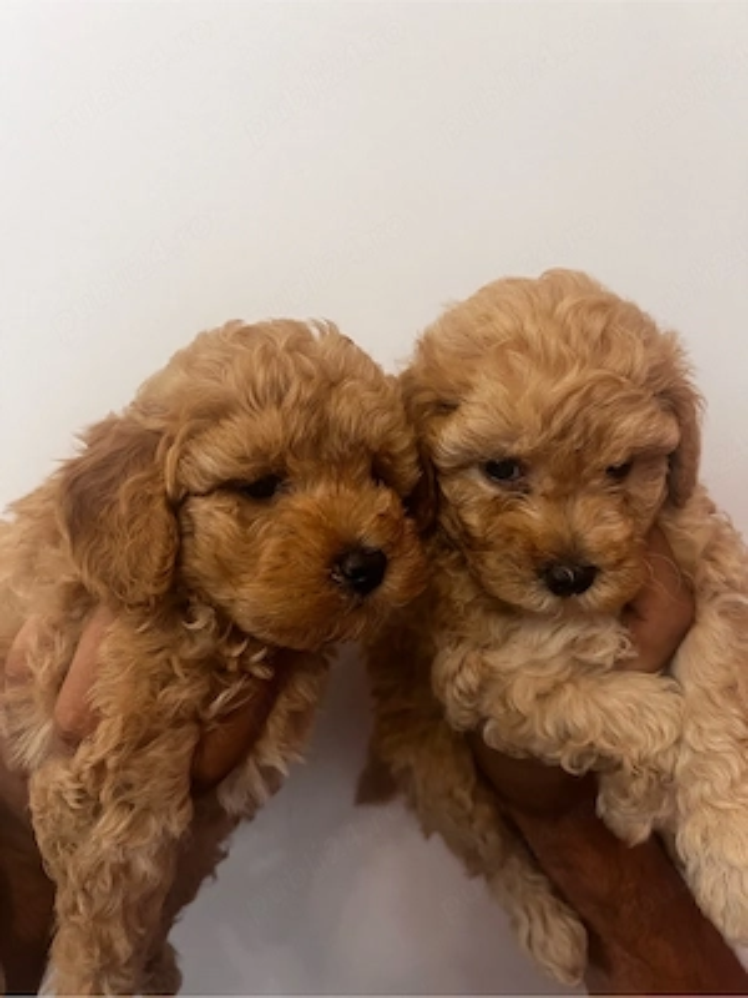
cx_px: 374
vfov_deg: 67.3
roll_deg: -11.0
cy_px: 499
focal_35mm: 26
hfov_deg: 53.1
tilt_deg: -16.1
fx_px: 749
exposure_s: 1/60
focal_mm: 5.7
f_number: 1.5
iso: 320
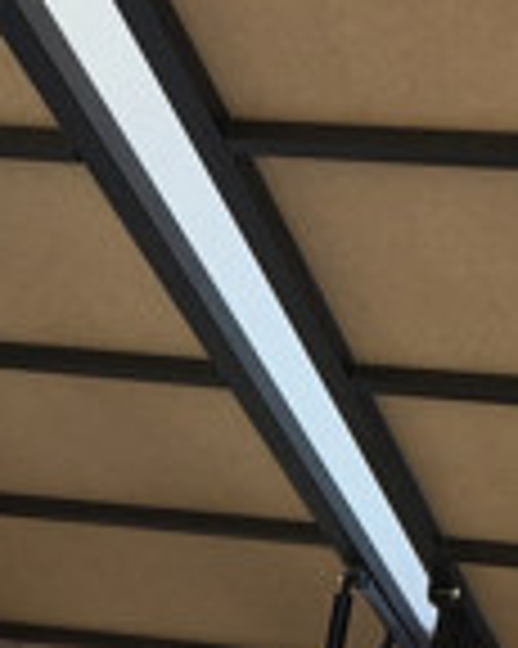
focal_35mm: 131
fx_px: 2513
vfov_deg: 14.1
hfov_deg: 11.8
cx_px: 216
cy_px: 846
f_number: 2.2
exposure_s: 1/100
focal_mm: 4.15
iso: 32
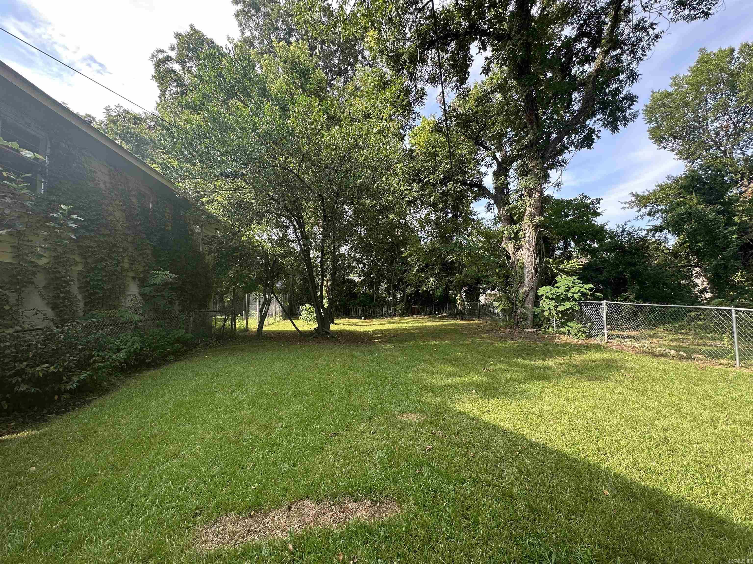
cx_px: 376
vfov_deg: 85.7
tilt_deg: +3.2
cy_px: 282
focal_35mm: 14
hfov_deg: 102.1
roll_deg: -0.1
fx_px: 305
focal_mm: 2.22
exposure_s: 1/186
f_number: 2.2
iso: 40
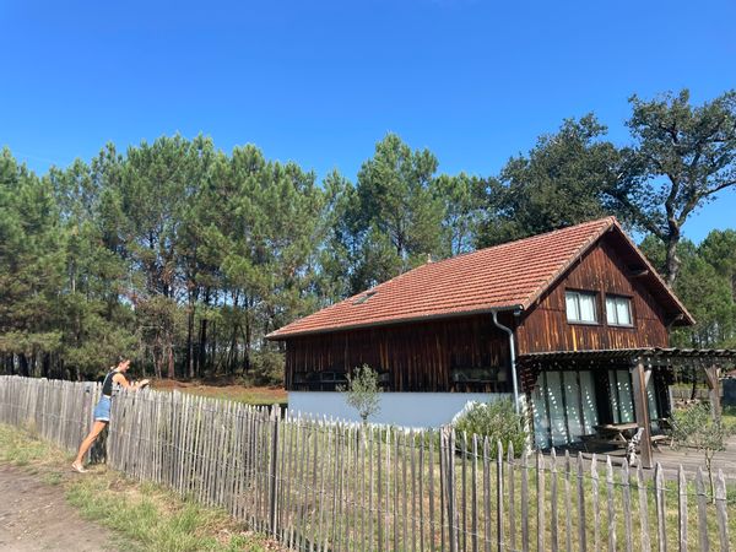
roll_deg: +1.1
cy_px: 276
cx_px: 368
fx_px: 553
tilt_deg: +10.8
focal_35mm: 26
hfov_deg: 67.3
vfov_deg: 53.1
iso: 32
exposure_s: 1/1916
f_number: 1.6
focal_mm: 4.2
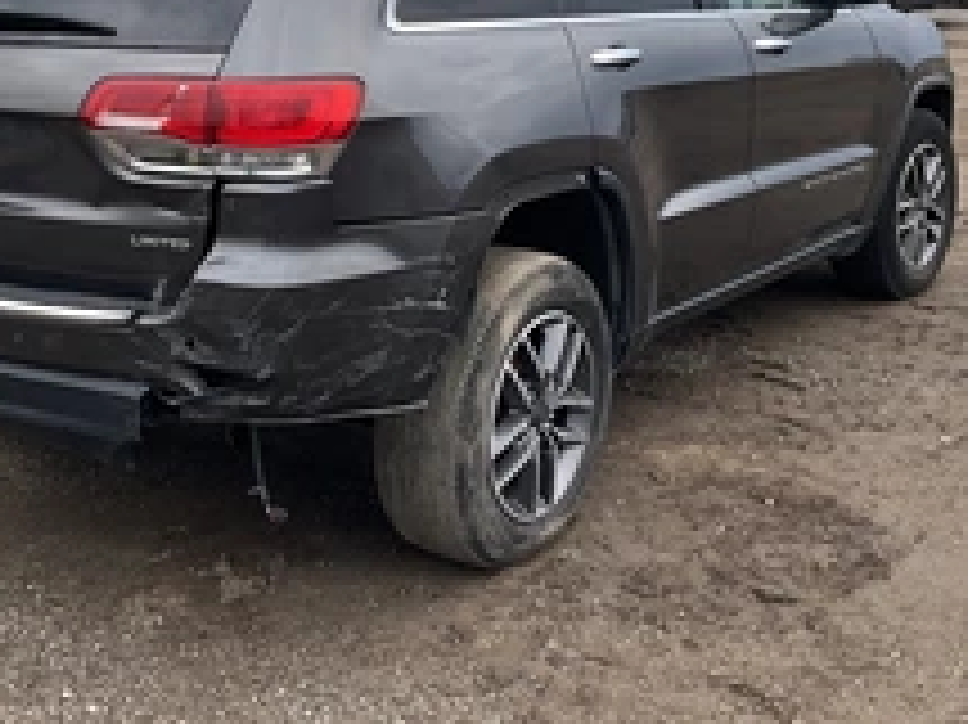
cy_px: 130
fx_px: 1509
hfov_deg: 35.5
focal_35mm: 54
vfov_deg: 26.4
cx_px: 405
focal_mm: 3
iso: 25
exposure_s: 1/454
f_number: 1.8
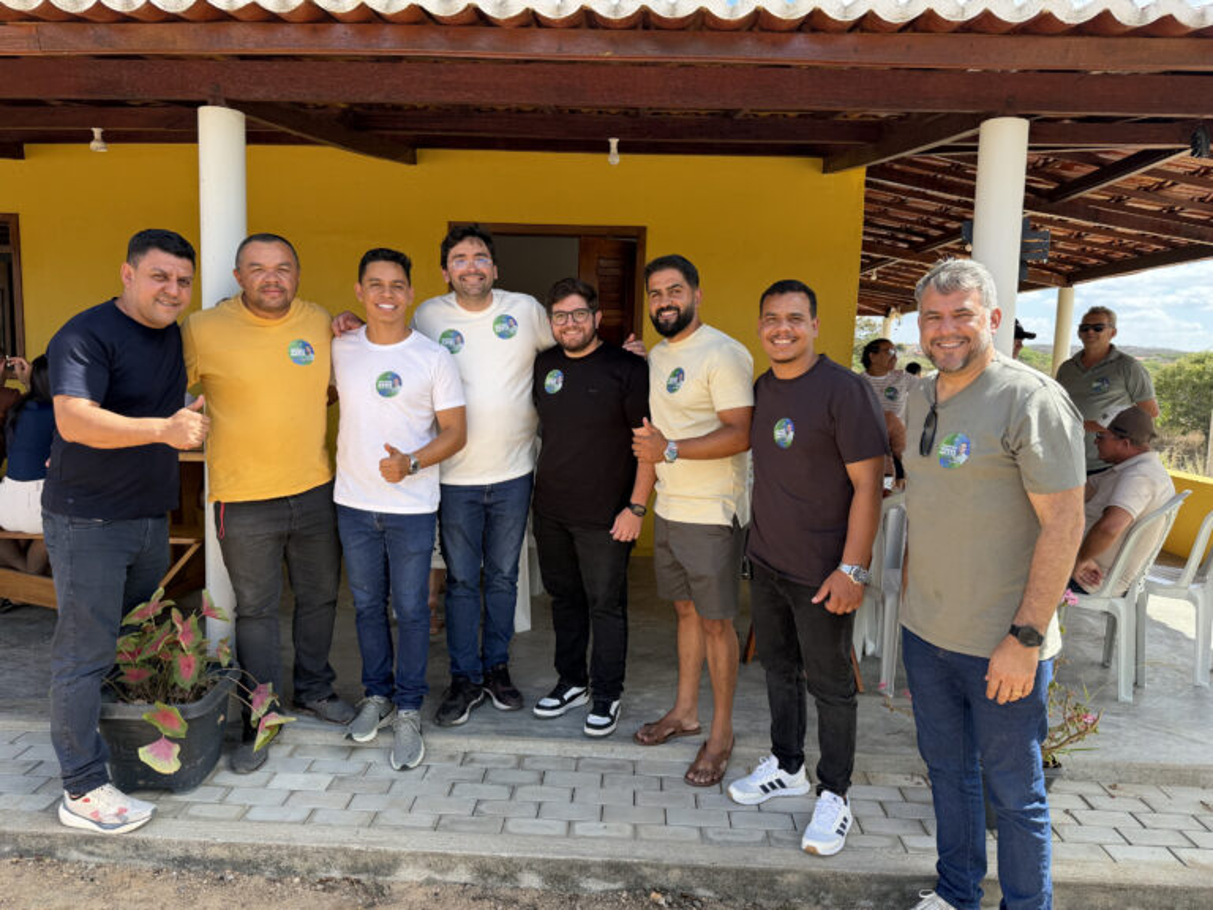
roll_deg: -0.3
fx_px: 841
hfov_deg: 71.6
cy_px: 455
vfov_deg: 56.8
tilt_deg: -6.1
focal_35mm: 24
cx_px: 606
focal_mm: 6.76
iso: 100
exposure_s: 1/1522
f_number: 1.78
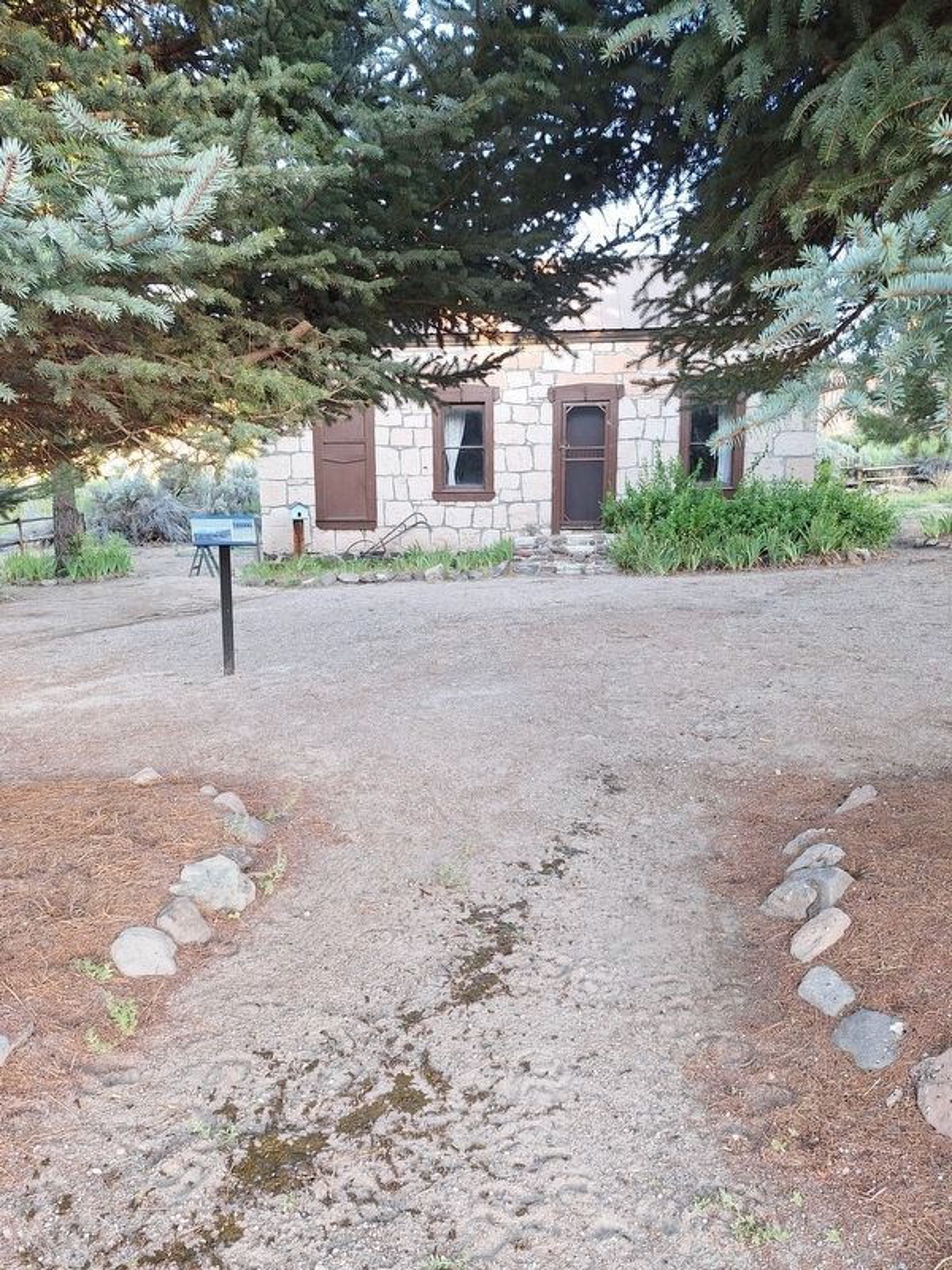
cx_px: 476
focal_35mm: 23
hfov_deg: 58.9
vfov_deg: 73.9
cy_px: 635
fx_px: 843
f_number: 1.8
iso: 40
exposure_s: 1/60
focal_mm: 5.54
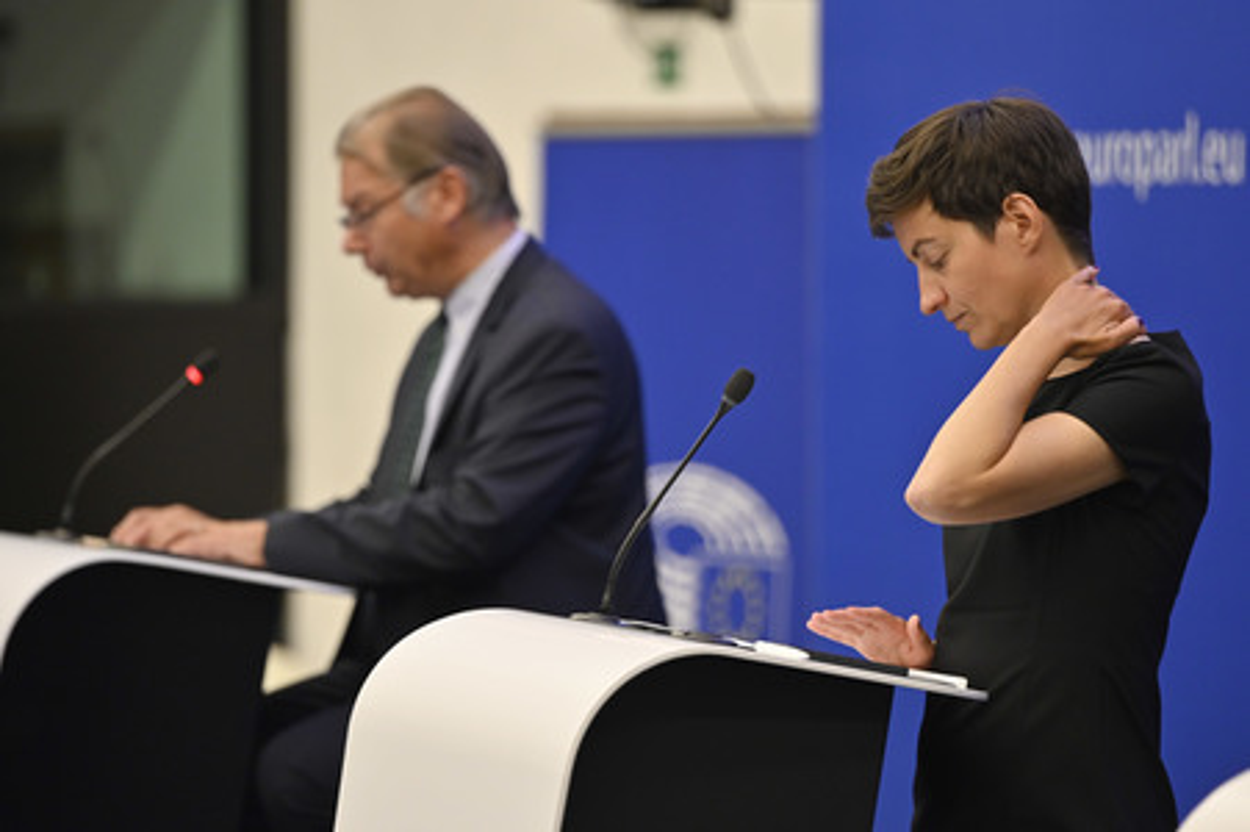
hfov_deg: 11.1
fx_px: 6419
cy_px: 416
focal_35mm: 185
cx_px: 625
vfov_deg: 7.4
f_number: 2.8
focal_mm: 185
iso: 1600
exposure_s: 1/320
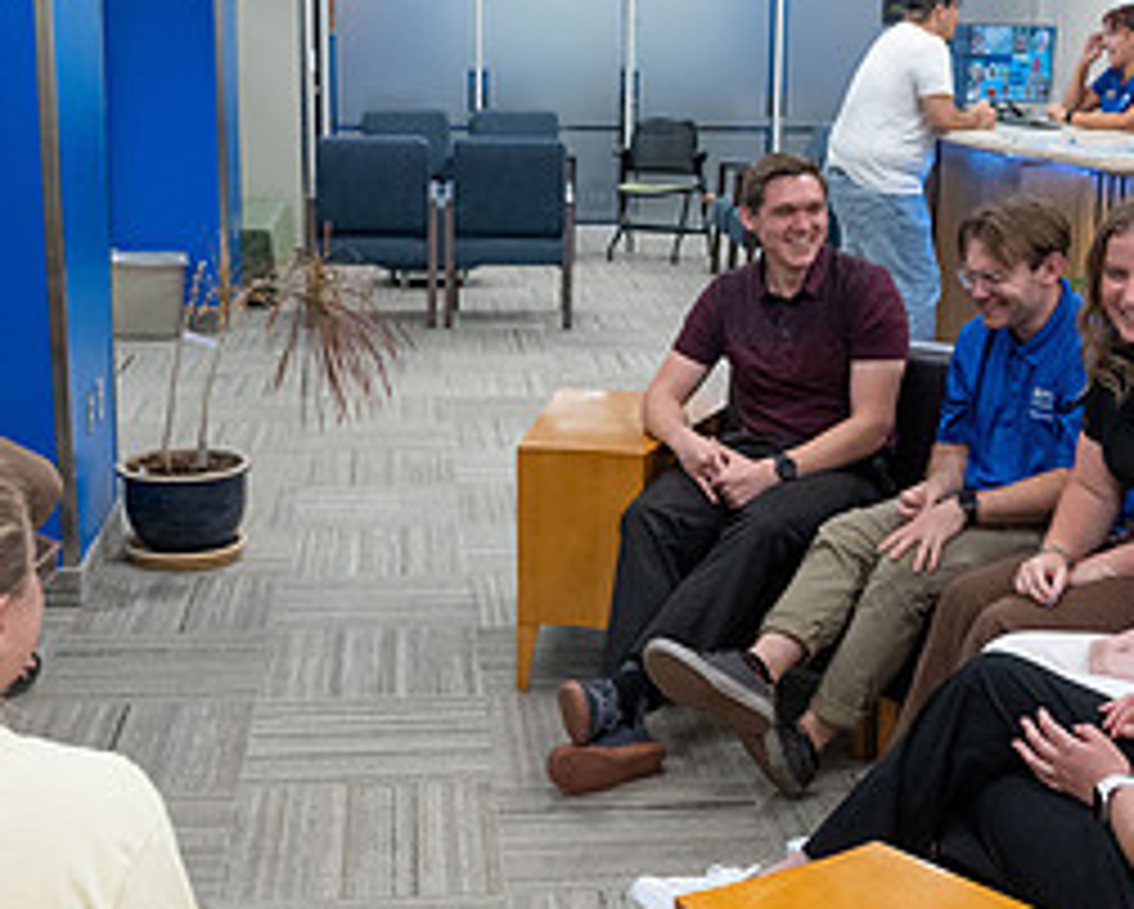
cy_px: 429
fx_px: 1915
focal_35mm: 57
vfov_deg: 26.7
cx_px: 605
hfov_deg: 33.0
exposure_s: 1/250
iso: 1250
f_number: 4
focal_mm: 24
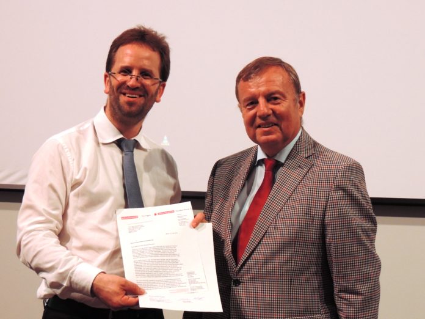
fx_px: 859
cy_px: 160
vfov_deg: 21.0
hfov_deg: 27.8
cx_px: 212
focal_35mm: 70
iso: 400
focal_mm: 12.4
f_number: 3.9
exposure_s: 1/25
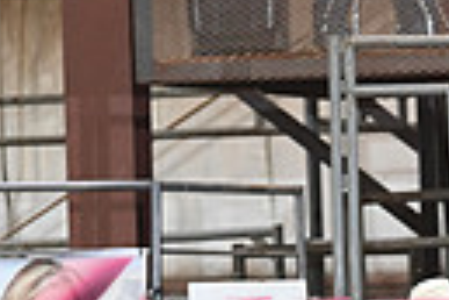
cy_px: 455
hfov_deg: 2.3
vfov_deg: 1.5
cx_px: 480
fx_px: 11224
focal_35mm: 900
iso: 2500
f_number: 4
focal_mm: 200
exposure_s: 1/250
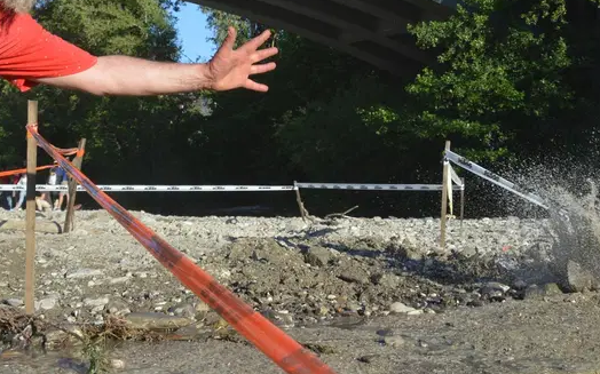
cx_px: 365
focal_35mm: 63
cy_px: 27
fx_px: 1030
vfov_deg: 20.1
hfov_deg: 32.4
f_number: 5.6
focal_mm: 18
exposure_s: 1/1250
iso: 400
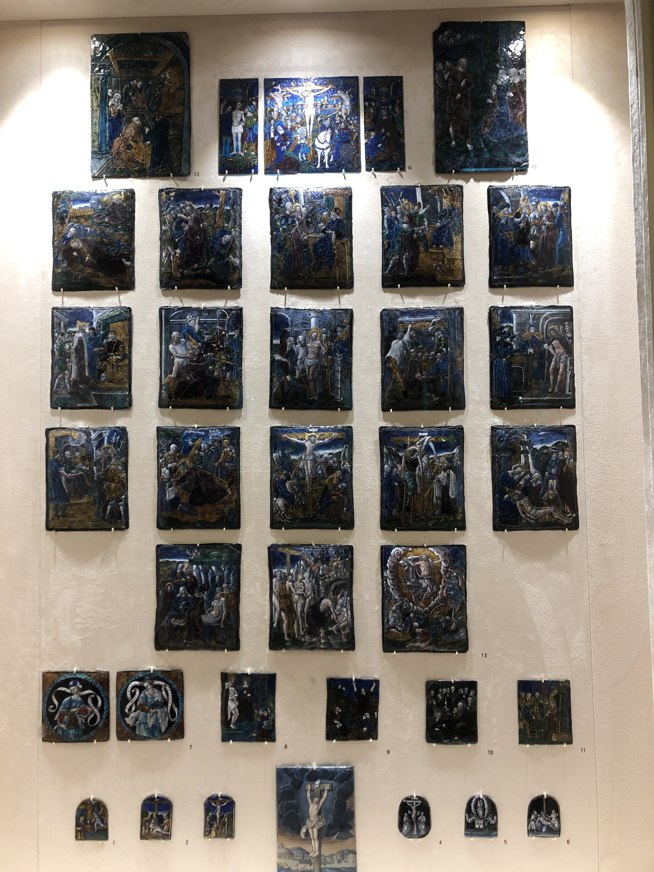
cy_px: 436
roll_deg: +1.2
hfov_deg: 49.7
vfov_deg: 63.4
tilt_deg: +3.0
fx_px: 705
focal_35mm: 28
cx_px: 327
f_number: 1.8
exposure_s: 1/20
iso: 32
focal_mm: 4
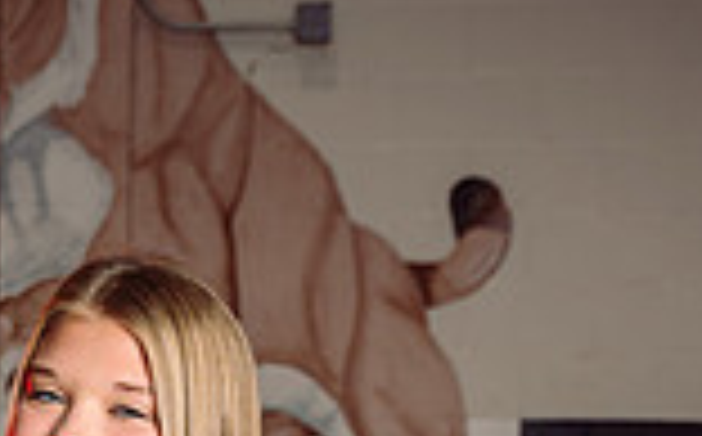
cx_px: 112
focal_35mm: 100
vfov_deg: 11.2
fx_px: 1910
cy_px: 998
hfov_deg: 20.5
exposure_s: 1/200
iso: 125
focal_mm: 34
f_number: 4.5
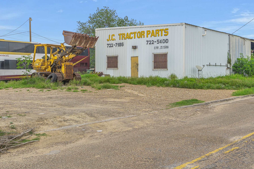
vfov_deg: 31.1
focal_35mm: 43
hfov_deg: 45.0
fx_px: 303
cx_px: 161
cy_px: 65
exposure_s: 1/640
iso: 200
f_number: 9
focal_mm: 32
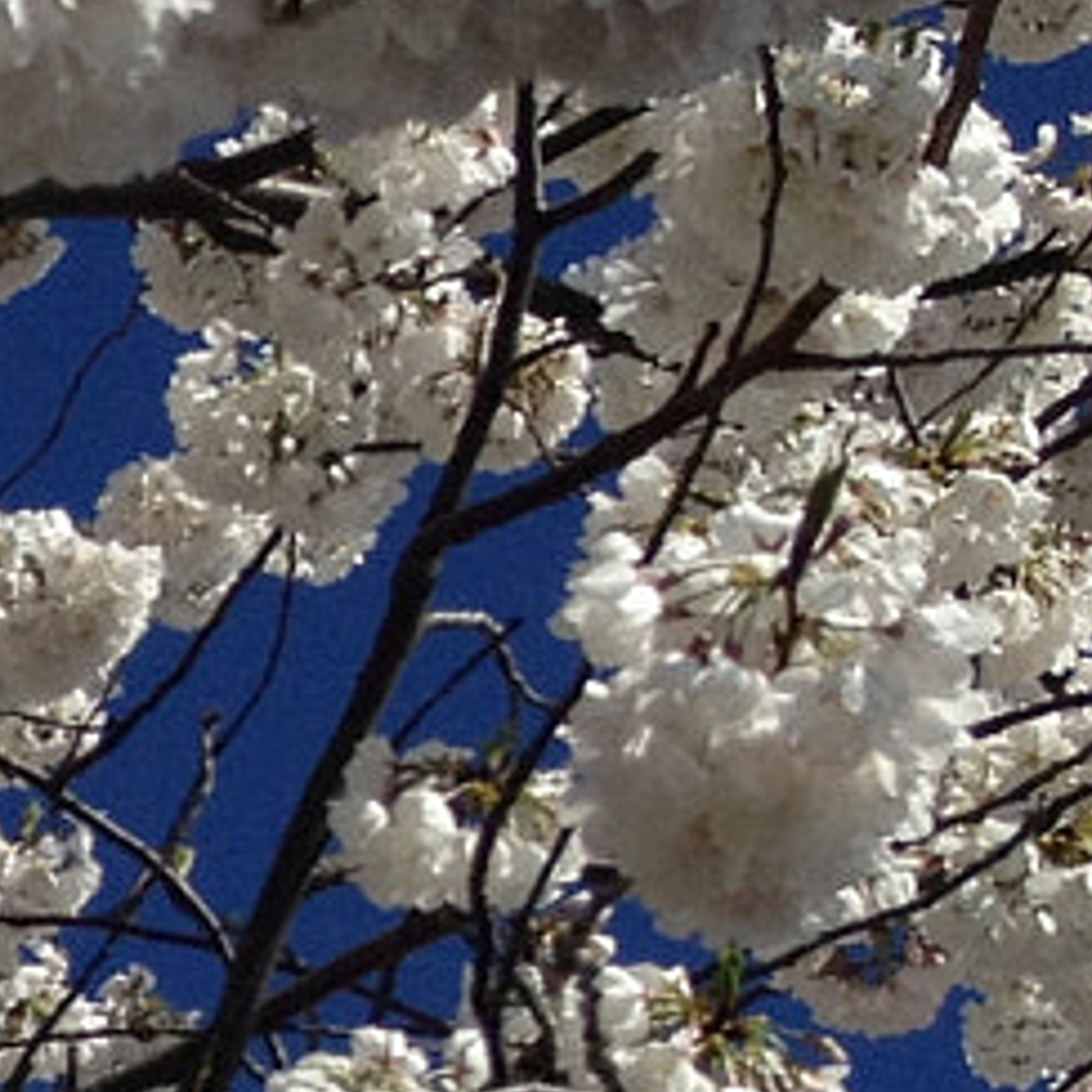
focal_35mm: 203
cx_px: -2242
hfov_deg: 7.5
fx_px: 7245
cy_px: 1978
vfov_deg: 8.3
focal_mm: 4.28
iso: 50
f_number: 2.4
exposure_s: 1/2632
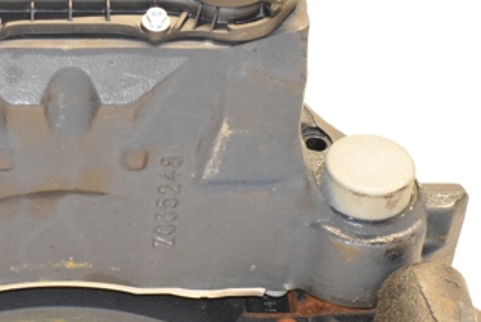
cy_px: 202
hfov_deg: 14.0
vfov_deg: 9.5
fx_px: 1939
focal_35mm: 145
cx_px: 34
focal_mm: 38
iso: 3200
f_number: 7.1
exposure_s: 1/125
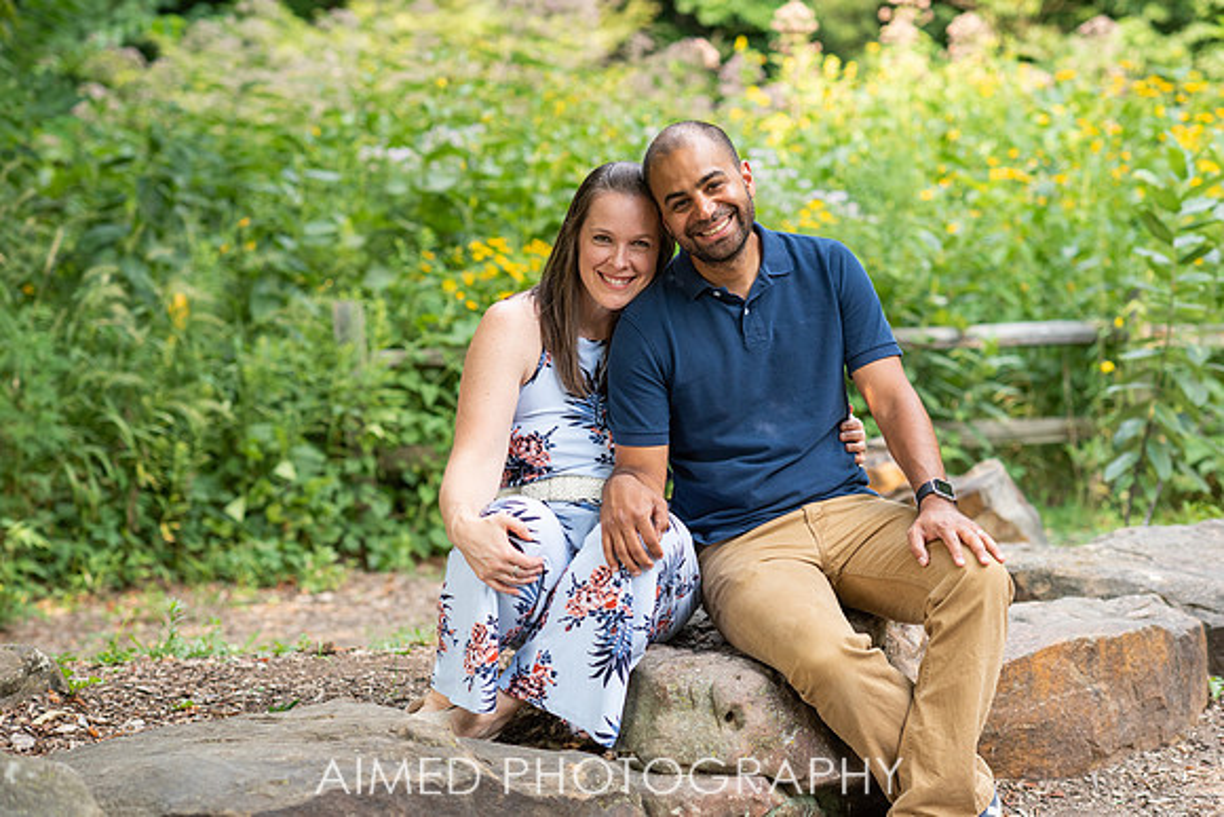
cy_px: 408
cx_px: 612
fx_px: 2891
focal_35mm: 85
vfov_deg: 16.1
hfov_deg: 23.9
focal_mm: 85
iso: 500
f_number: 3.2
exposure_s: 1/640
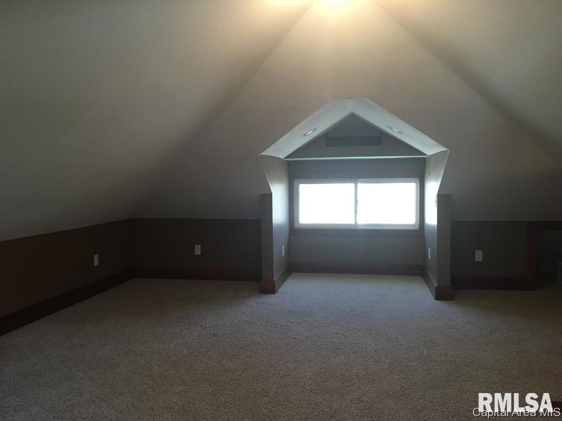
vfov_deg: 48.2
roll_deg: +0.3
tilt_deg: -4.1
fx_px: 471
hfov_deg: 61.7
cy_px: 210
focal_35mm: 29
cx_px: 281
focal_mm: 4.15
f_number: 2.2
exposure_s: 1/30
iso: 100
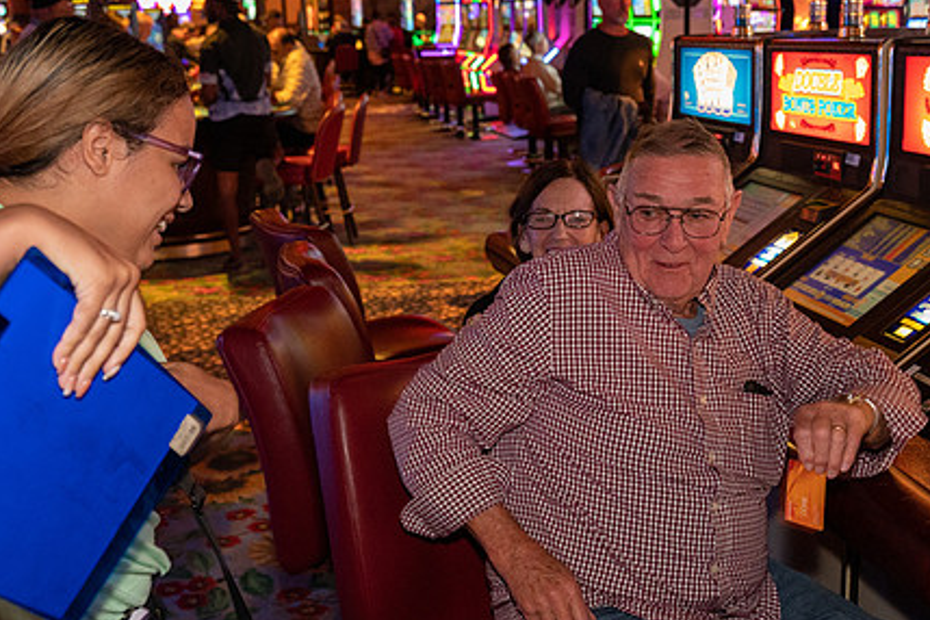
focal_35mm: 50
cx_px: 486
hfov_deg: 39.6
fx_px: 1292
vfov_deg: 27.0
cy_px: 349
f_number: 5
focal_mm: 37
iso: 6400
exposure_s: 1/60
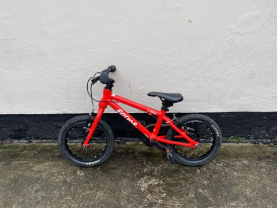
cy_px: 104
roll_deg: +1.7
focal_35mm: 26
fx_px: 208
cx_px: 138
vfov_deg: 53.1
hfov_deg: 67.3
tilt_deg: -18.3
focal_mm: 4.2
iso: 50
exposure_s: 1/121
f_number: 1.6
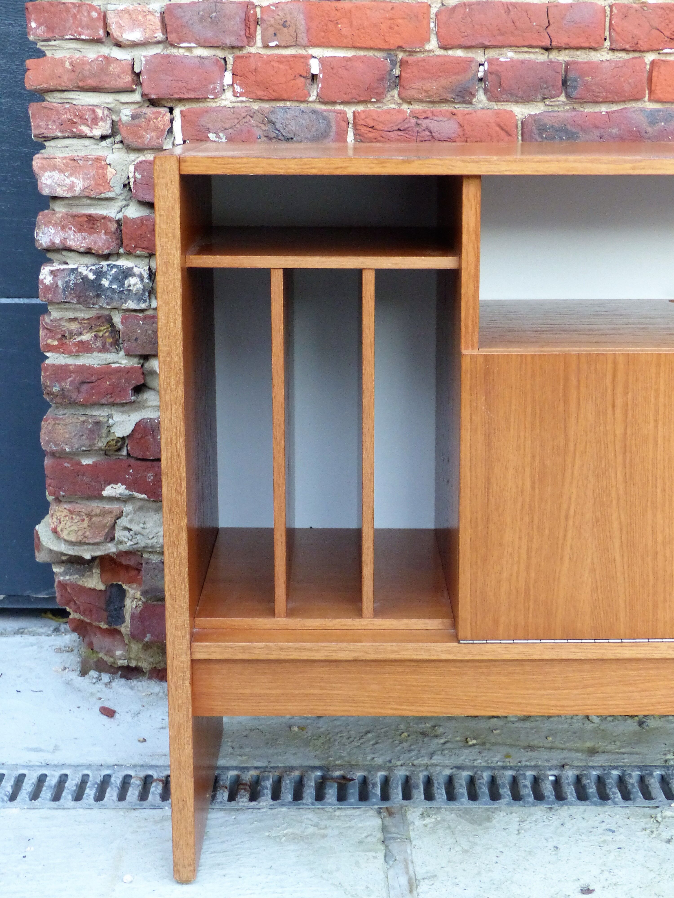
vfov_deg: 32.7
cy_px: 449
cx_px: 337
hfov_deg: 24.8
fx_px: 1532
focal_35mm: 59
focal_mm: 10.1
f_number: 2.8
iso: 400
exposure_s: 1/25
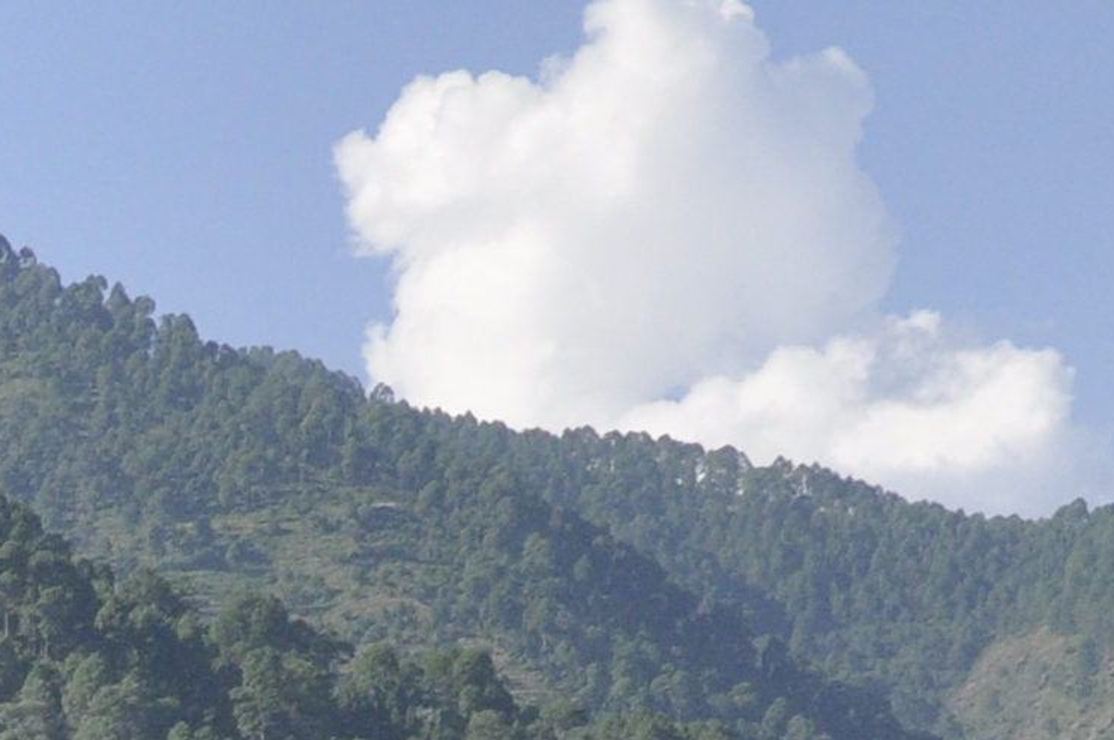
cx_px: -1593
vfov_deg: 5.0
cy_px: 2113
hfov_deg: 7.4
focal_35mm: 260
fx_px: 8037
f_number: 7.1
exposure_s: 1/2000
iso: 640
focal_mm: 30
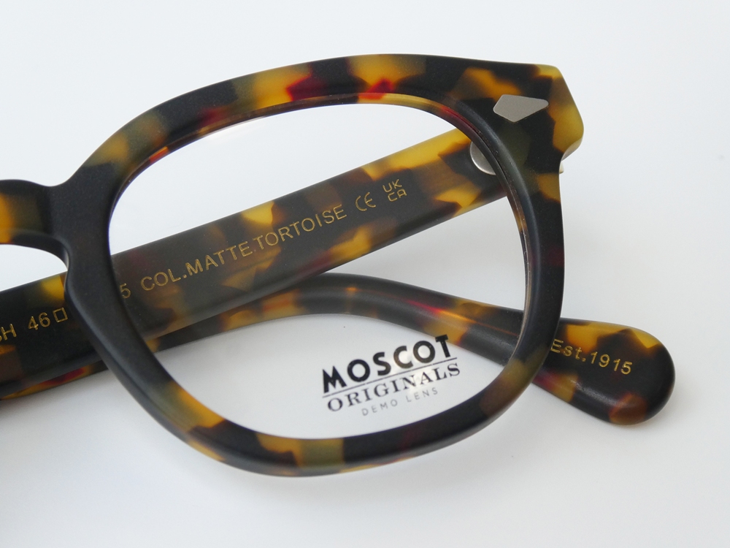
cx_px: 365
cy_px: 274
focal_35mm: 98
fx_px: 2067
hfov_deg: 20.0
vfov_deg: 15.1
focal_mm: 17.5
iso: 80
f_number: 5
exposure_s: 1/160
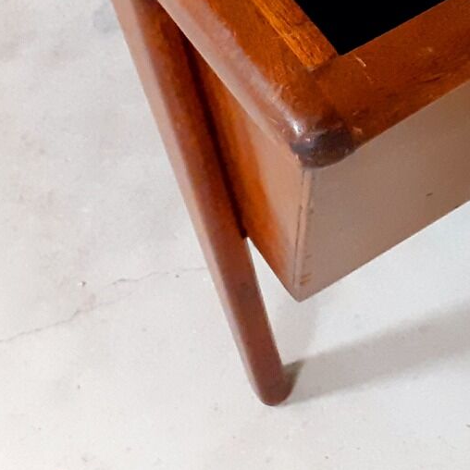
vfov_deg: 17.8
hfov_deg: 17.6
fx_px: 1444
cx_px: 566
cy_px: -54
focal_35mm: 94
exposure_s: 1/25
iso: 400
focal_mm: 3.6
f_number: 1.9
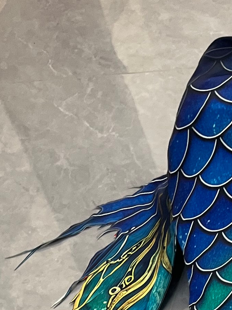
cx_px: 300
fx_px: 1046
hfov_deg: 12.3
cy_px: 646
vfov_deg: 13.9
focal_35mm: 117
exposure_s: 1/100
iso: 80
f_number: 1.6
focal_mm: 5.1
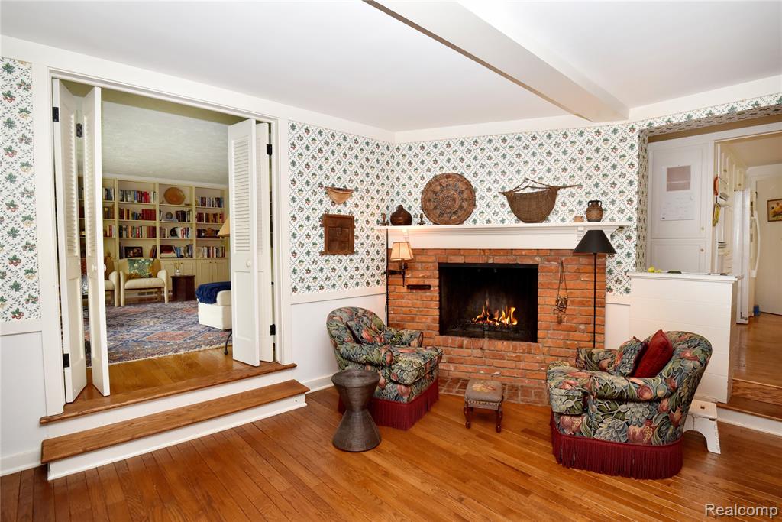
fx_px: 369
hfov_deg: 93.3
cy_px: 261
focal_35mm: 17
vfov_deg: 70.5
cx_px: 391
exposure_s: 1/60
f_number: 10
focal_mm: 17
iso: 1250
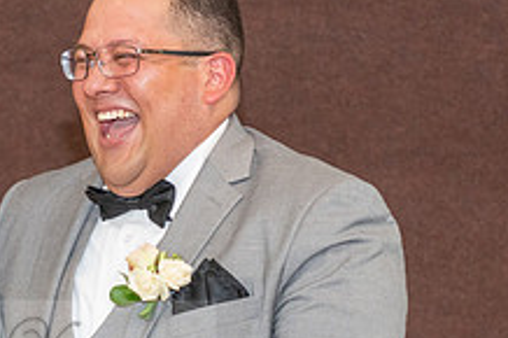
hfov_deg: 8.5
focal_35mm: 240
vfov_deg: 5.7
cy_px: 485
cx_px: 19
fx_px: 3384
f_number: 3.5
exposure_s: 1/125
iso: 800
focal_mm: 70
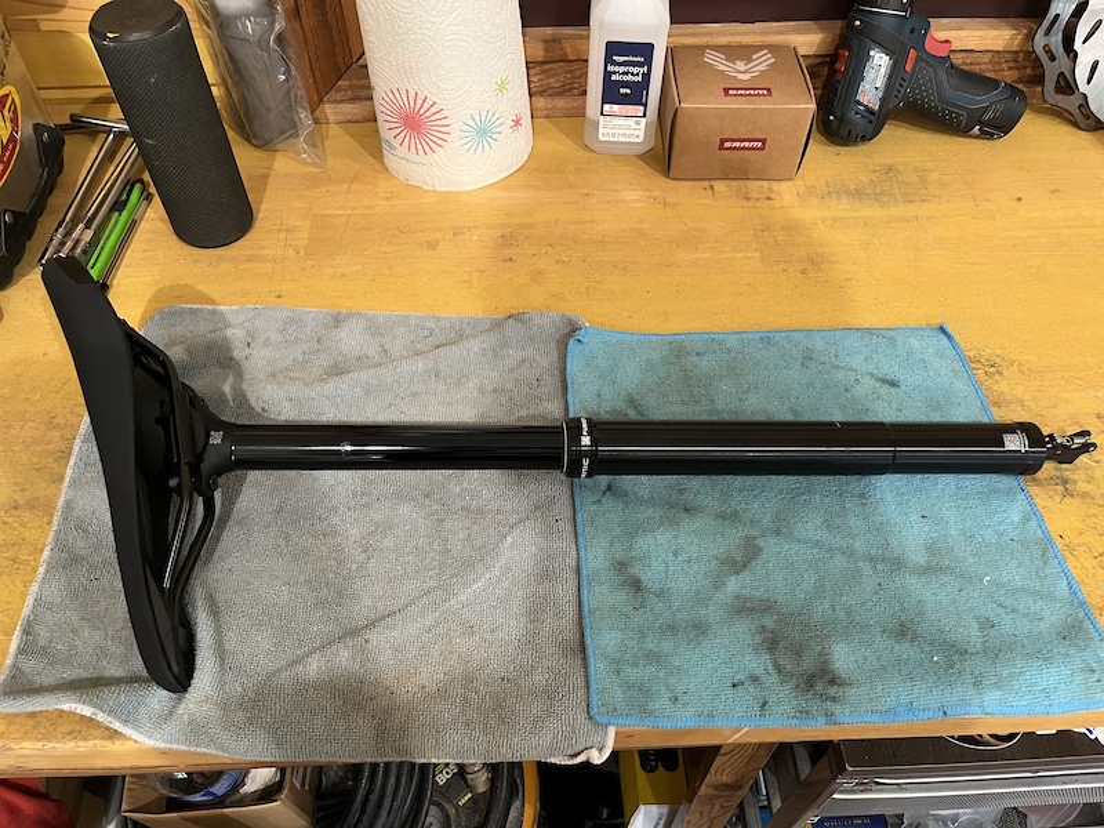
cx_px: 552
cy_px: 414
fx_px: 829
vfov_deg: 53.1
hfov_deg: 67.3
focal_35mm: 26
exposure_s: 1/40
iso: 400
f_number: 1.6
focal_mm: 5.1
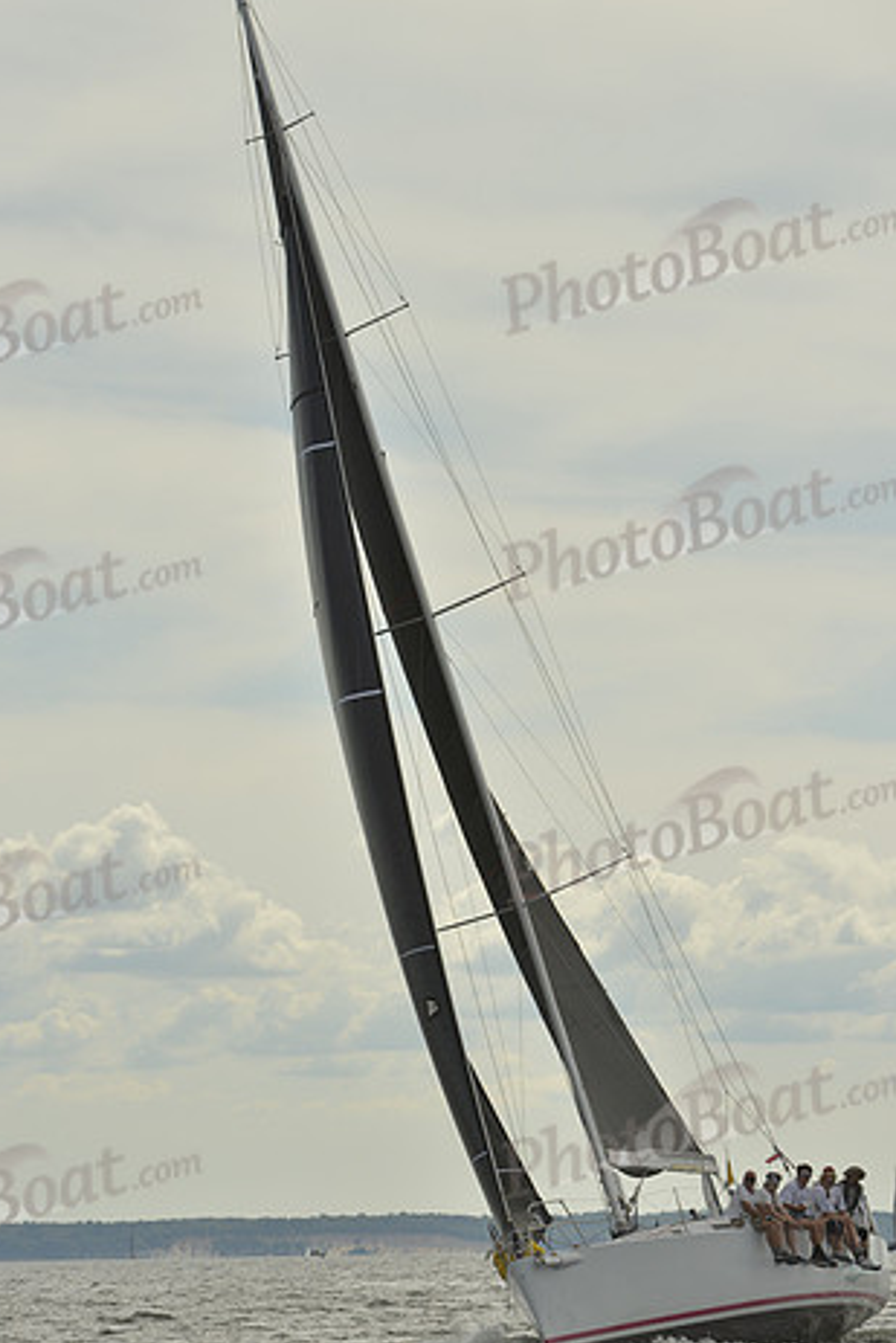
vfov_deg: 10.9
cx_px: 352
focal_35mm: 188
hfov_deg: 7.3
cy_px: 719
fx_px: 7013
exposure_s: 1/1000
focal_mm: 150
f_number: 9
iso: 200
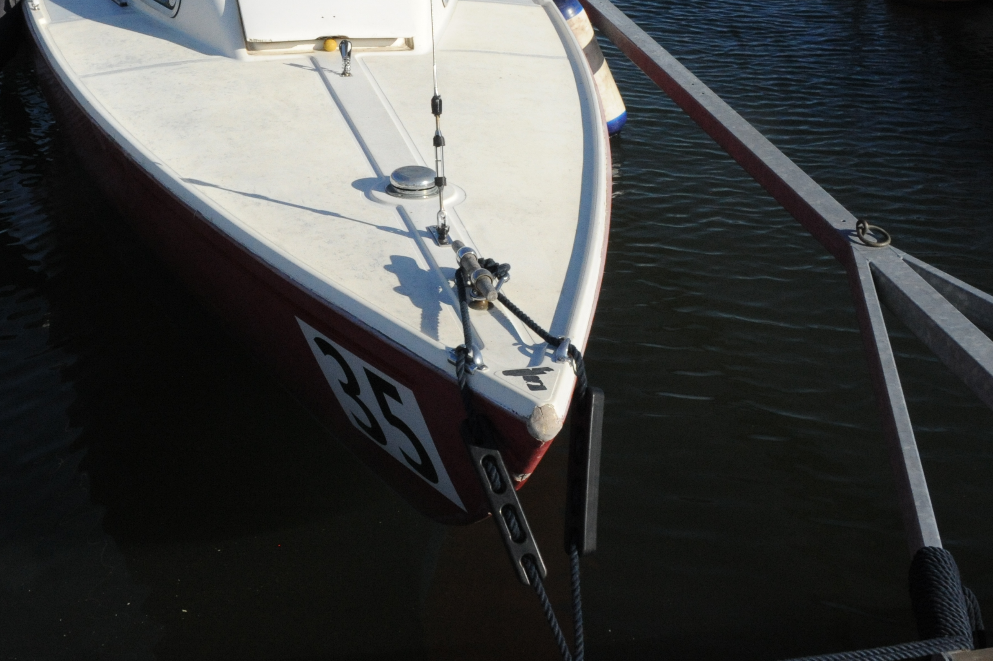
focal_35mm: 49
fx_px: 1351
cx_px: 374
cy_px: 147
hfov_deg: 40.1
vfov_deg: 27.0
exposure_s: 1/1600
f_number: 20
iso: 3200
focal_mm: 28
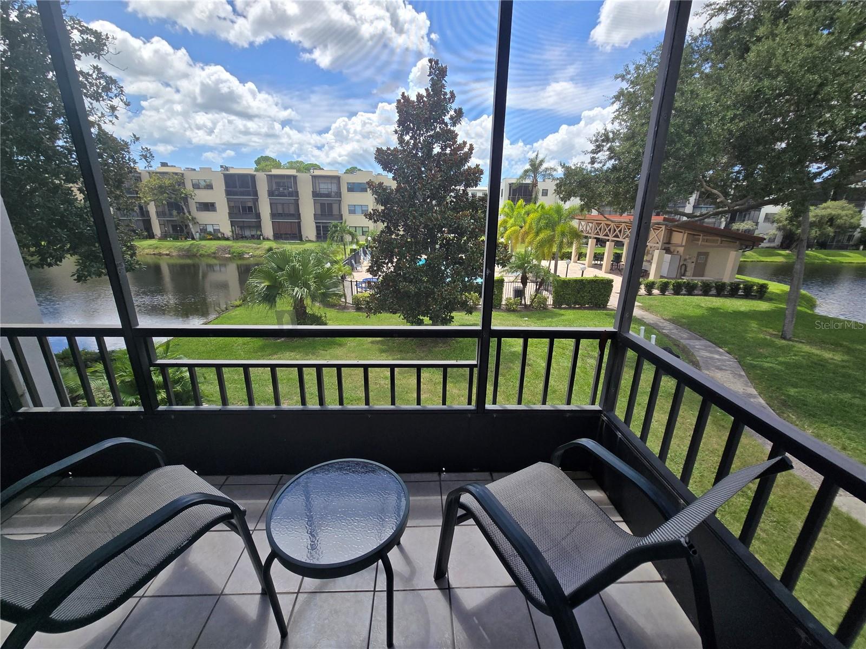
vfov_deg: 89.9
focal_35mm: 13
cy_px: 324
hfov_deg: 106.2
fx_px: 325
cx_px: 433
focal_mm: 2.2
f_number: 2.2
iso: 50
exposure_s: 1/1132
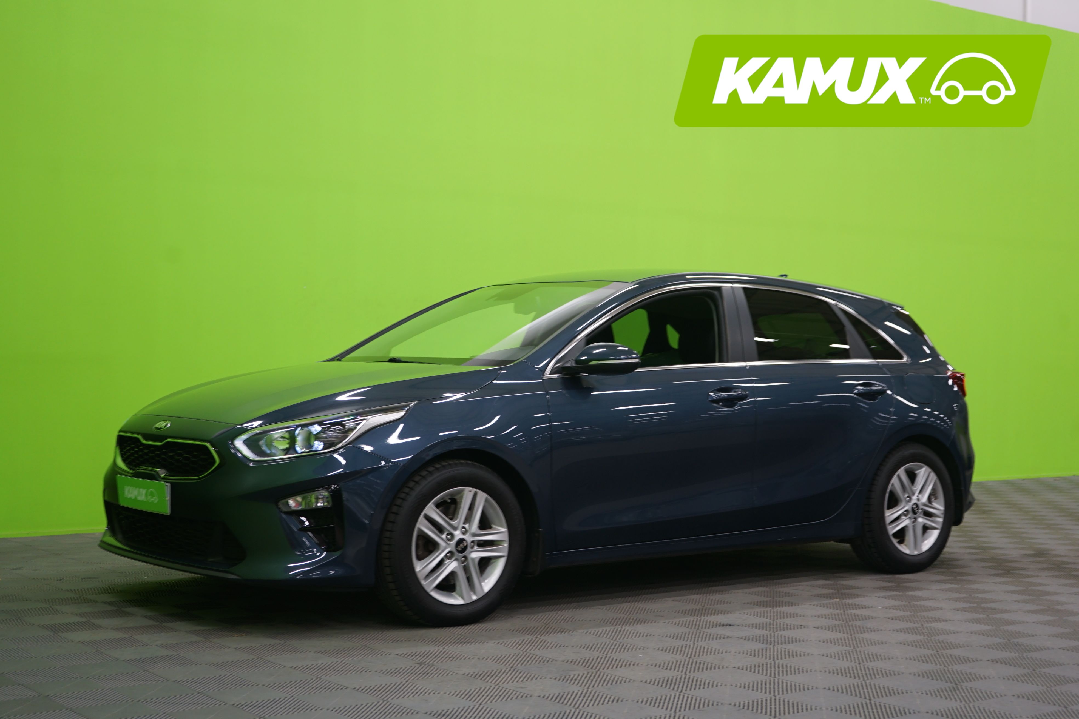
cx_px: 540
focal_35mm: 51
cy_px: 360
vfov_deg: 26.5
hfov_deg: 38.9
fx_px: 1528
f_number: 5
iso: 400
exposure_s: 1/8
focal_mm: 51
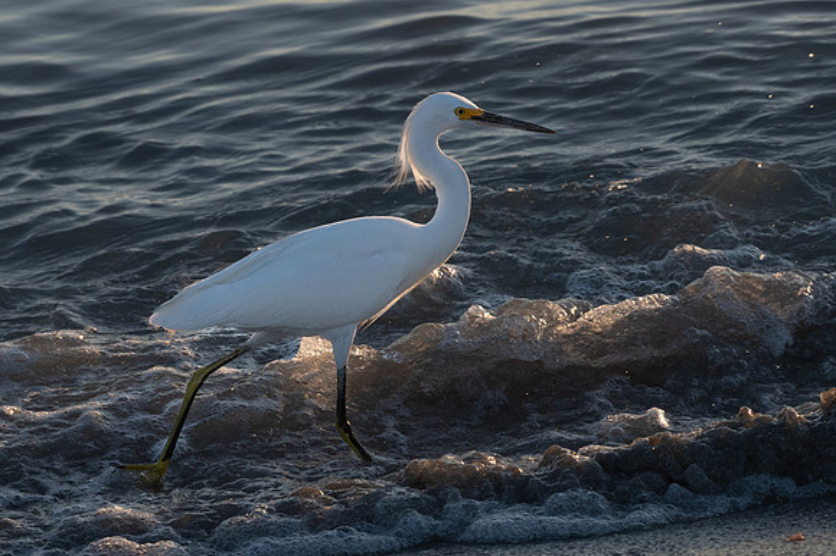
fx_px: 13784
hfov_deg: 3.5
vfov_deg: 2.3
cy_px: 183
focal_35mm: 594
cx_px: 425
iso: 500
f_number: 11
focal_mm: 400
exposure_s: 1/640
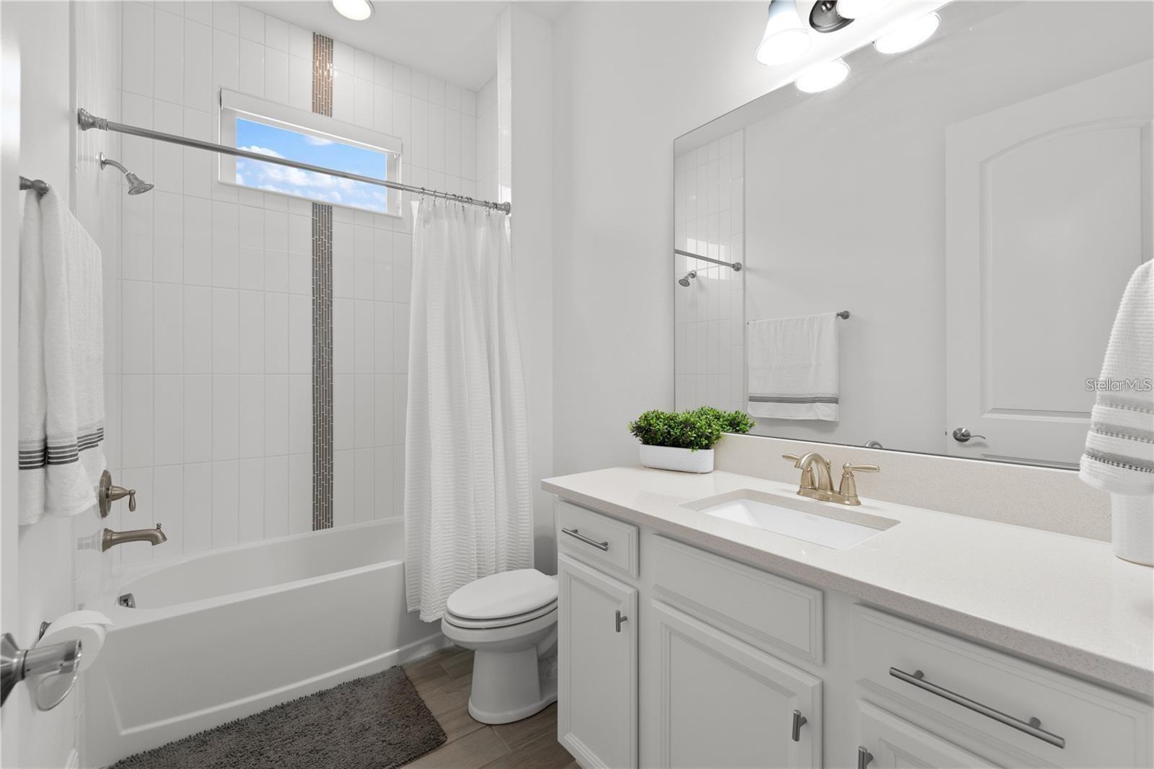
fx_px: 449
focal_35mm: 14
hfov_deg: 104.3
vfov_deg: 81.2
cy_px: 384
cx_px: 577
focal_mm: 14
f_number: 8
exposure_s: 1/6
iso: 320
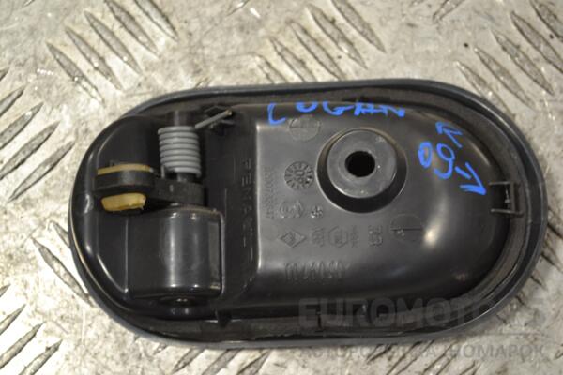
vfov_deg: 16.6
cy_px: 188
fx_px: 1290
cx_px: 282
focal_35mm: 82
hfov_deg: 24.6
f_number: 5.6
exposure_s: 1/30
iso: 250
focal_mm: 55
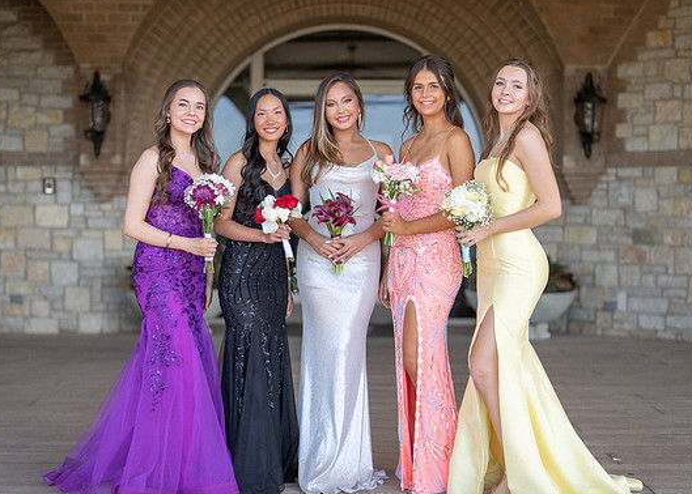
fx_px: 1238
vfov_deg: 22.6
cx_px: 330
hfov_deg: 31.2
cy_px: 272
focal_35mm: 63
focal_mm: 50
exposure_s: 1/1600
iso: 160
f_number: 1.2
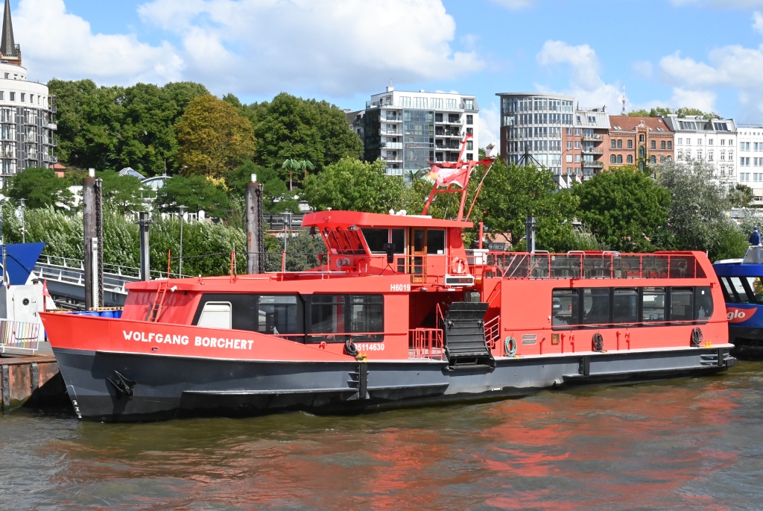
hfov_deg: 42.7
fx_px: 976
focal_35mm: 46
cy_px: 256
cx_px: 382
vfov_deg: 29.3
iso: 4000
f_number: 20
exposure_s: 1/1250
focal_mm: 46
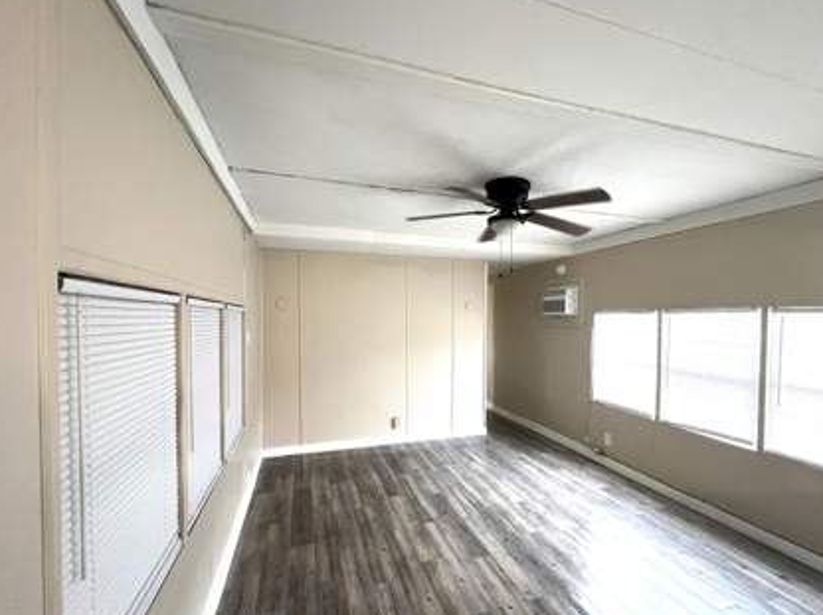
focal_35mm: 15
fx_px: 356
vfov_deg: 81.5
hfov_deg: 98.1
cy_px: 331
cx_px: 433
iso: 400
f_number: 1.8
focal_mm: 1.57
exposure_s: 1/60
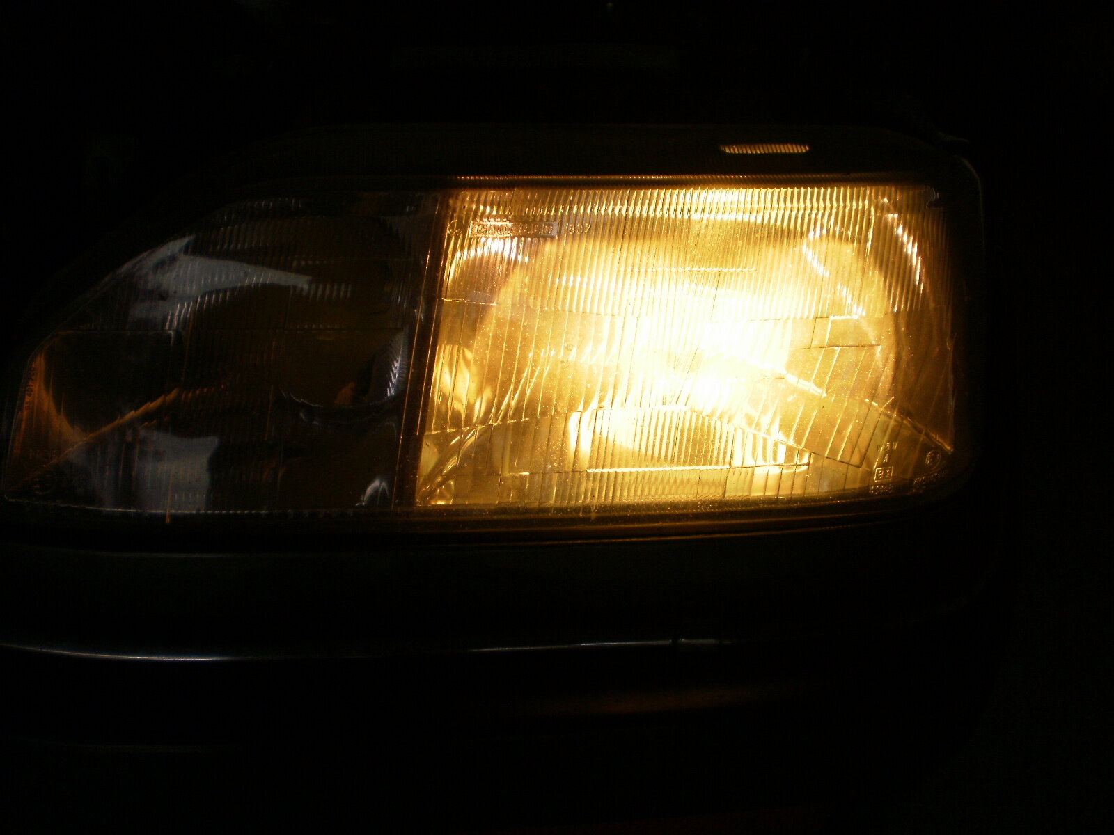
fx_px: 1159
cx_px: 557
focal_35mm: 36
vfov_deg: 39.7
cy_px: 418
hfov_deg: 51.4
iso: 100
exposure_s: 1/160
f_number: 3.1
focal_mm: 6.3
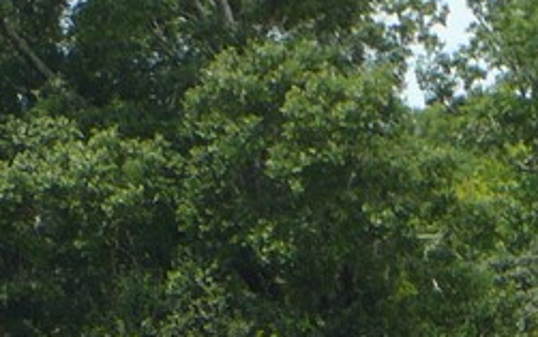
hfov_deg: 6.7
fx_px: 4502
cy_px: 792
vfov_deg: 4.2
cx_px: -474
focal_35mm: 307
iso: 80
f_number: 3.7
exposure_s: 1/500
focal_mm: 10.5
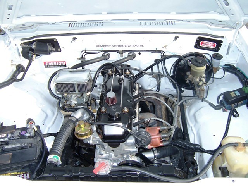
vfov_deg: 42.9
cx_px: 124
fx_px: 236
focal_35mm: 33
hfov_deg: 55.4
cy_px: 93
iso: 80
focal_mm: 5.5
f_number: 3.4
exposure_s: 1/500
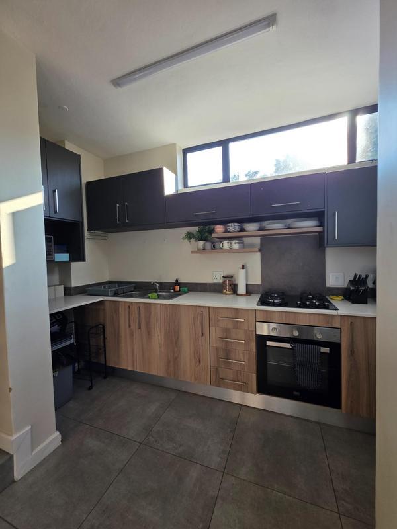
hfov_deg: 89.9
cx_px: 198
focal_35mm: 13
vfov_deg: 106.2
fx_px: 199
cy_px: 264
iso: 40
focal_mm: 2.2
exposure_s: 1/100
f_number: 1.9
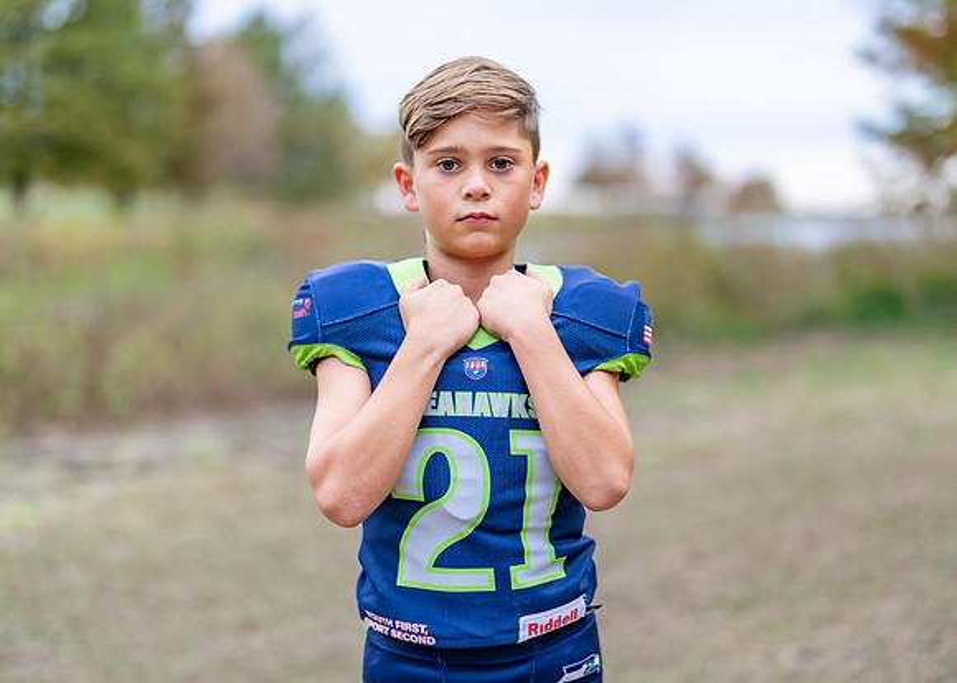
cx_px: 491
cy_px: 346
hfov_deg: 33.1
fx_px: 1610
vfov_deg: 23.9
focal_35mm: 59
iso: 100
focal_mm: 50
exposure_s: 1/400
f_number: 1.2
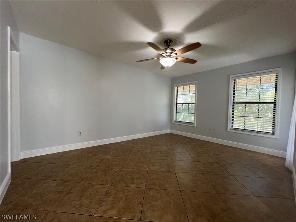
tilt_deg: -2.5
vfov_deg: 89.9
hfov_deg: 106.2
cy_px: 111
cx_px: 148
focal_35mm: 13
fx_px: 111
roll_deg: -2.1
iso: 200
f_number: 1.8
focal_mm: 1.57
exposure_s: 1/120
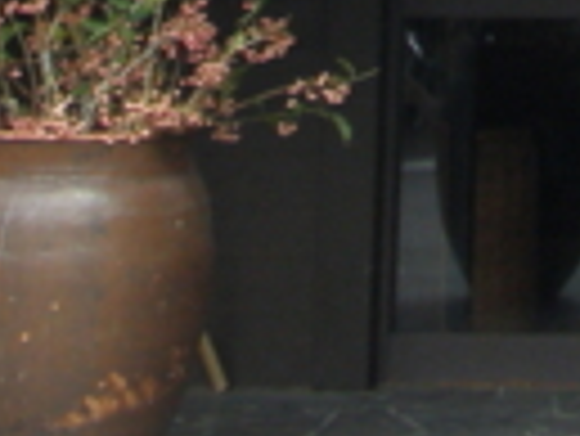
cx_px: 1097
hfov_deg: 8.3
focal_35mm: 229
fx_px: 3841
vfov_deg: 6.1
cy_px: -782
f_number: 3.5
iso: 64
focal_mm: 6.6
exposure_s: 1/100
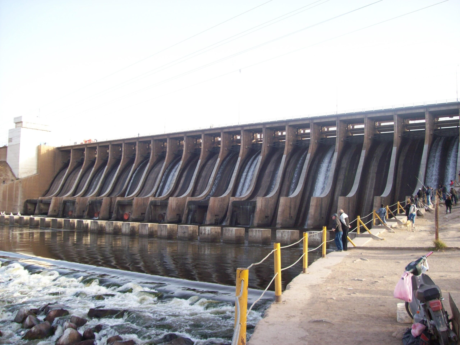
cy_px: 172
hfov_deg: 51.4
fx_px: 478
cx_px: 230
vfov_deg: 39.6
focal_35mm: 36
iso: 80
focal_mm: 6
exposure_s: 1/236
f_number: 2.7
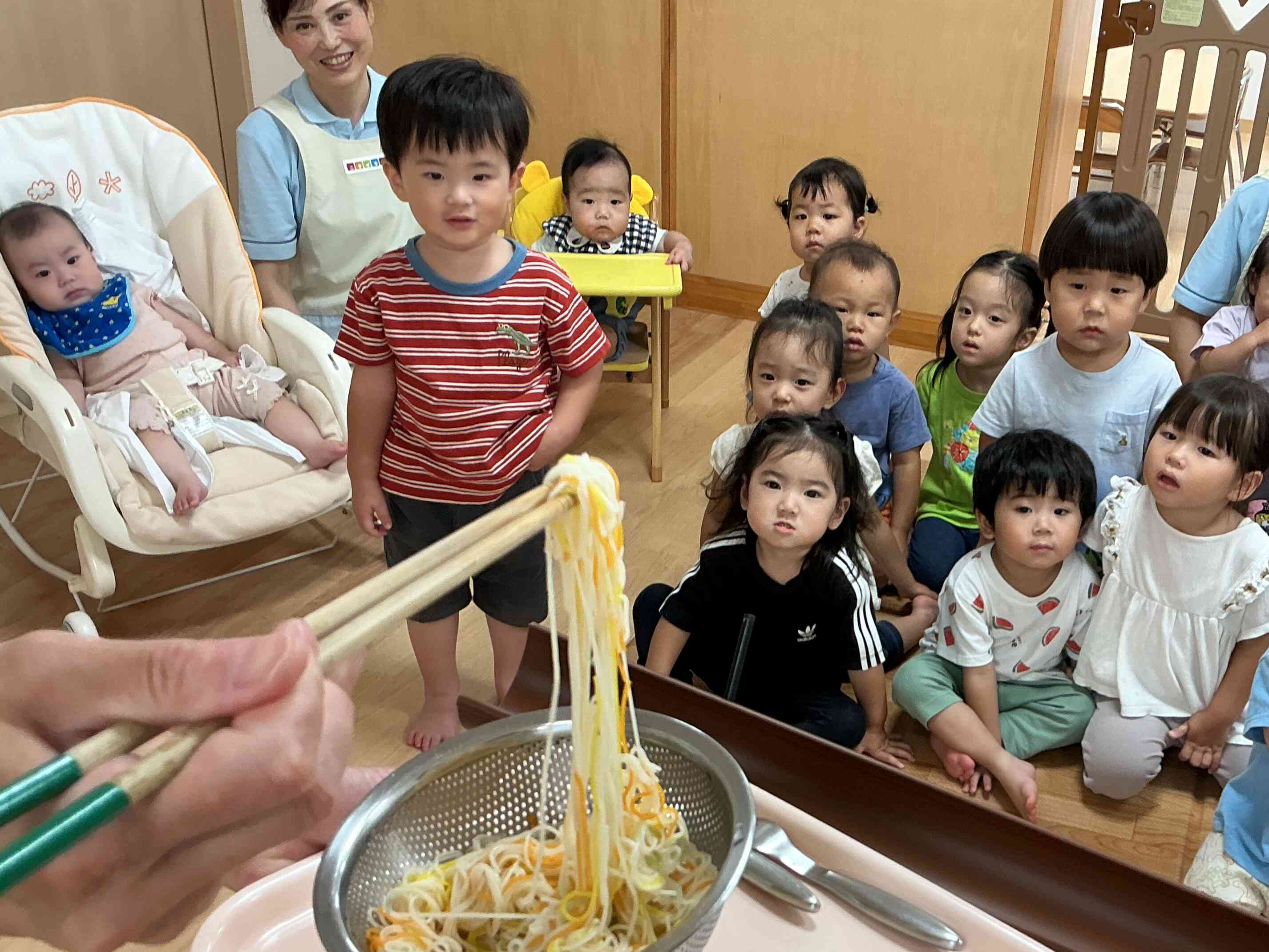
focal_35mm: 41
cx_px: 847
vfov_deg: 34.9
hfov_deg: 45.1
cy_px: 616
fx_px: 1503
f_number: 1.8
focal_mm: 3
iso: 64
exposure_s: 1/120
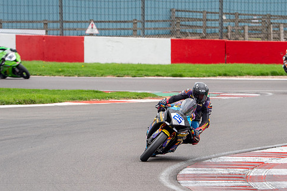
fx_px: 3858
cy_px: 106
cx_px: 176
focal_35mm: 484
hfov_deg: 4.3
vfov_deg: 2.8
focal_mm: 363
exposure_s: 1/250
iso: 500
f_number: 8
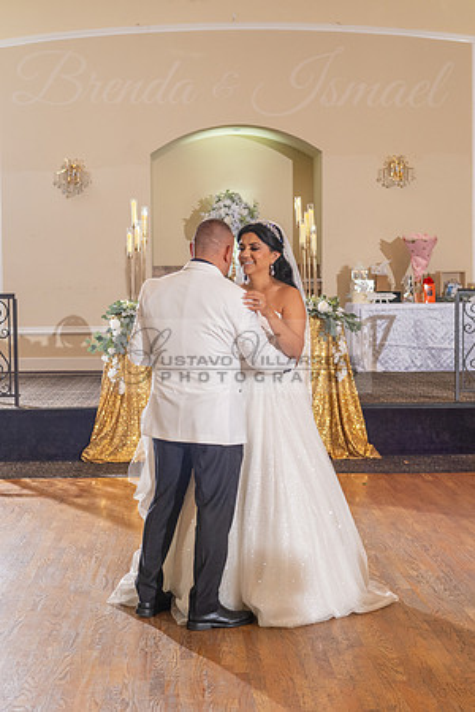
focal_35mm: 68
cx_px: 215
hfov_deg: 20.2
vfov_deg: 29.8
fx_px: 1336
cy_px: 379
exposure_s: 1/160
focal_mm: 42
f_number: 4
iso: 800
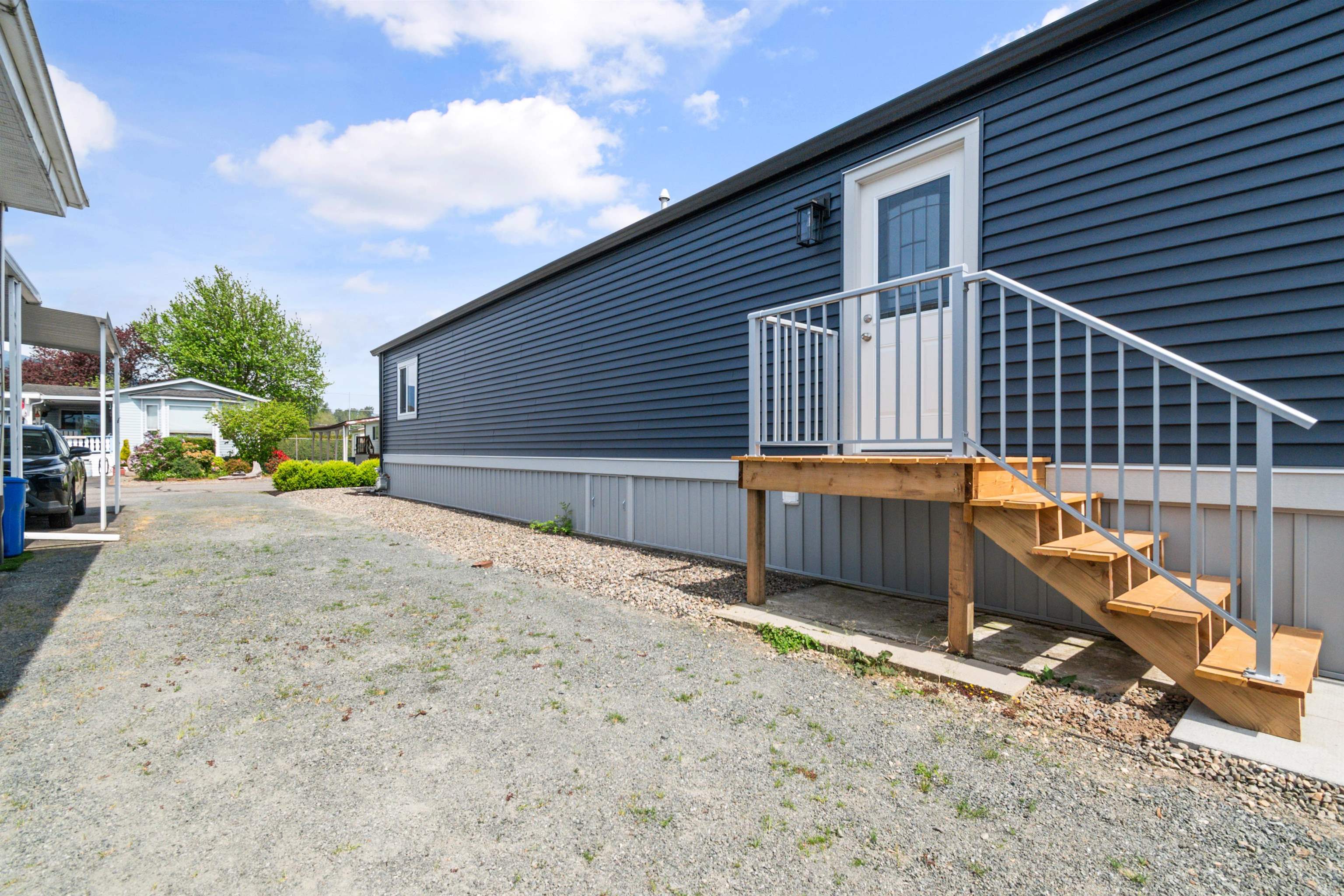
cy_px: 448
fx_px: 560
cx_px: 672
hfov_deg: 100.4
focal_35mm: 15
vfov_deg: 77.3
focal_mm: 10
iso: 200
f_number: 8
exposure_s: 1/1000
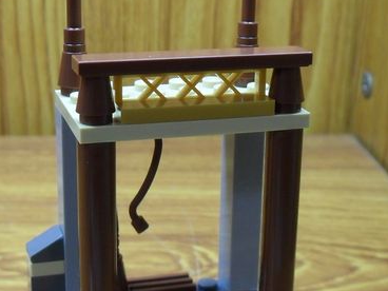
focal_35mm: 76
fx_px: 852
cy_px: 136
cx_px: 181
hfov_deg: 25.7
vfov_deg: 19.4
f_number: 2.8
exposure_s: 1/20
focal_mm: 6.2
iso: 200
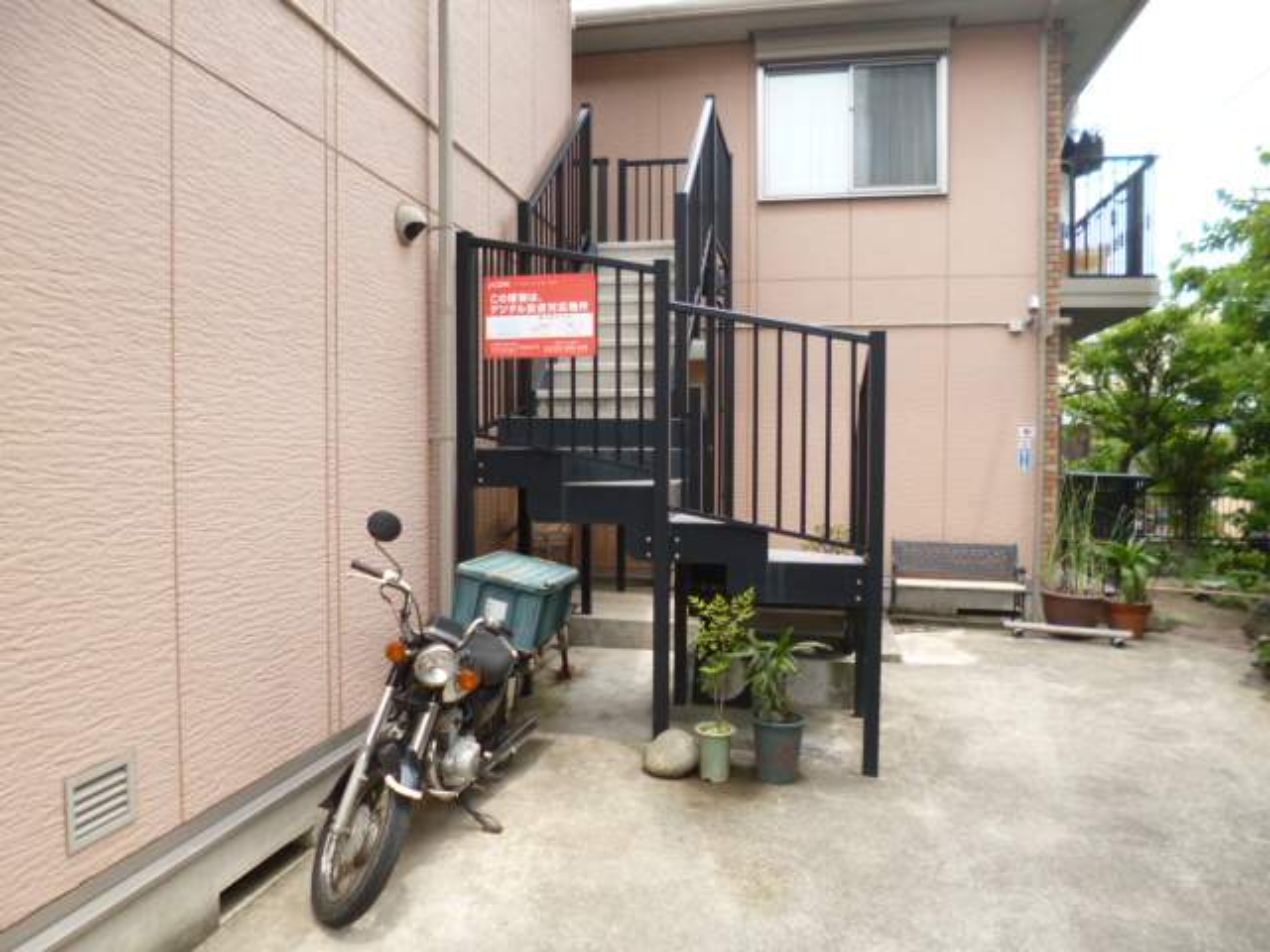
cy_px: 476
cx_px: 635
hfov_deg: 71.6
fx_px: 881
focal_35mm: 24
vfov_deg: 56.8
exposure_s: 1/320
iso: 100
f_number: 2.5
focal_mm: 4.3
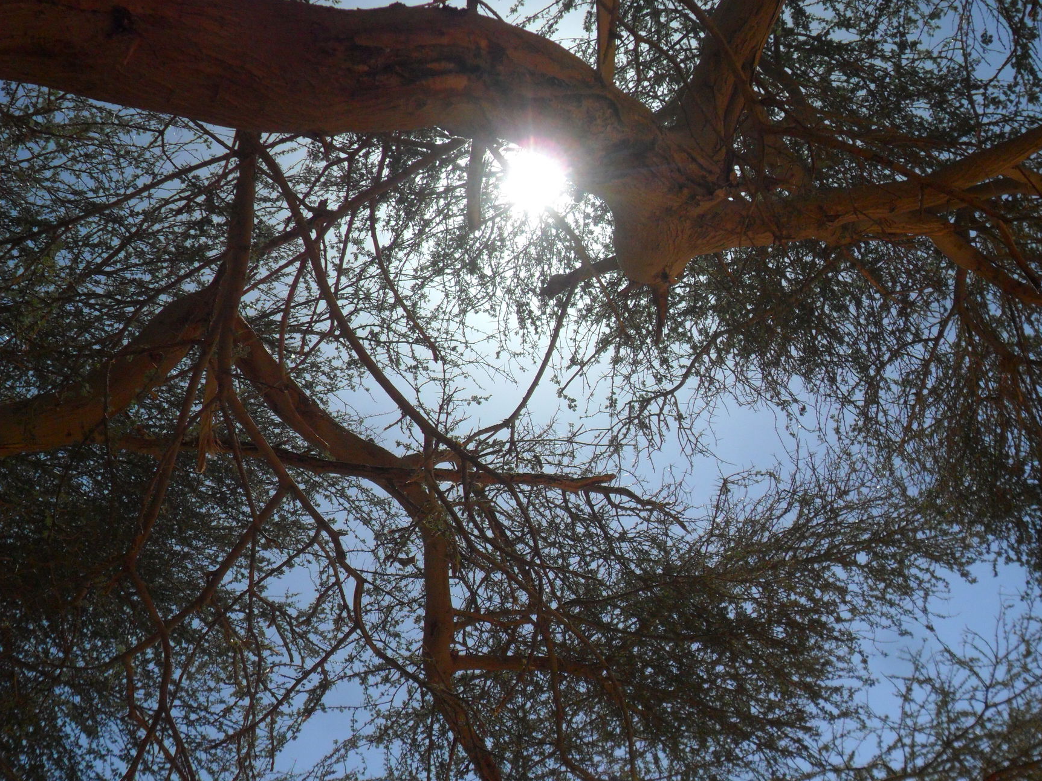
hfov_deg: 38.9
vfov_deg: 29.7
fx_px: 1475
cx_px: 551
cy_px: 381
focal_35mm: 49
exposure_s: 1/500
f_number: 11.3
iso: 80
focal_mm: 7.8
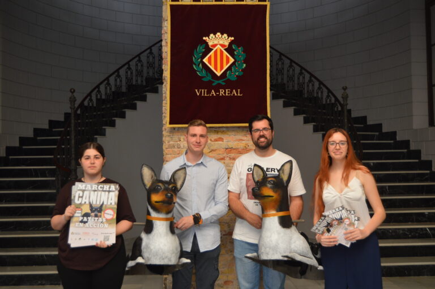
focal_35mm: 39
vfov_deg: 34.2
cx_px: 218
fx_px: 471
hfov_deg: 49.6
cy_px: 144
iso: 560
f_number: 4
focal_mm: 26
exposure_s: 1/60
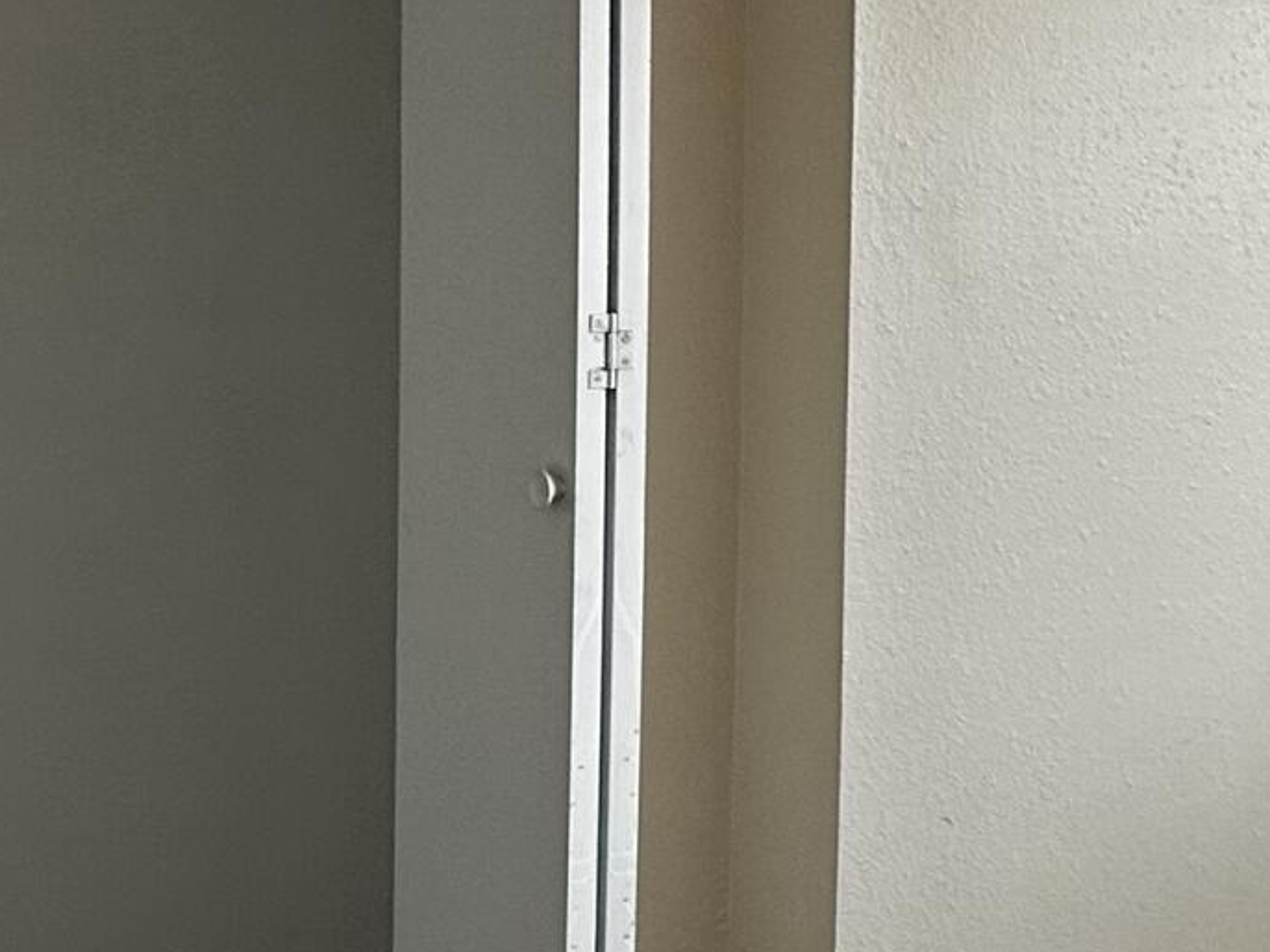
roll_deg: -2.4
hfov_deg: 17.4
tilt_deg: -5.7
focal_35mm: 105
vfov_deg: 14.1
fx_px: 3851
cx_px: 1714
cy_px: 319
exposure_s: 1/120
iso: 160
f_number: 1.78
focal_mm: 6.86
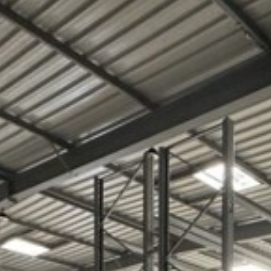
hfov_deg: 28.4
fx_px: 478
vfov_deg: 23.8
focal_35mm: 54
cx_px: 308
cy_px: 423
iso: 400
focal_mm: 2.22
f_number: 2.2
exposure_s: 1/60
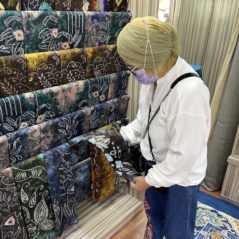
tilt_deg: -28.1
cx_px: 119
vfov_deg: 52.3
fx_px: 242
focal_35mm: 31
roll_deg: -0.4
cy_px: 141
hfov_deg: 52.5
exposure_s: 1/50
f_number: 1.6
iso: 80
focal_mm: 5.1
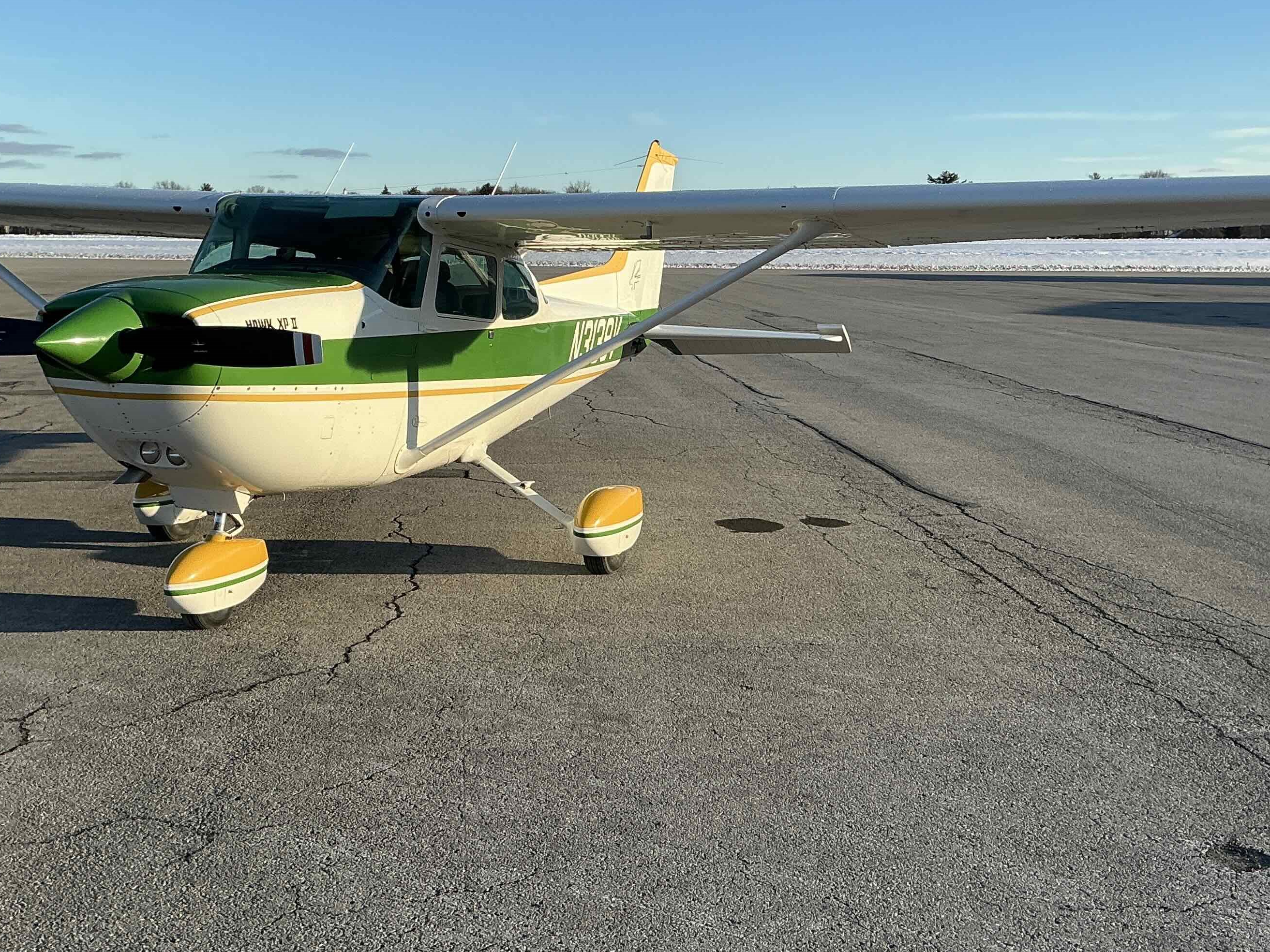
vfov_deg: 33.5
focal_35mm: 43
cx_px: 628
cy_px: 365
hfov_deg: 43.8
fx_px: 1578
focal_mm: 3
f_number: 1.8
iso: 25
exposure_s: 1/1121
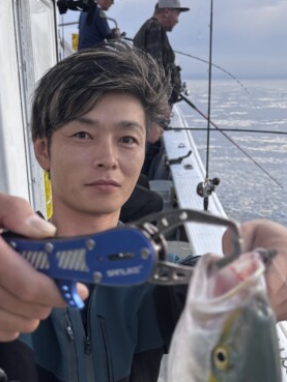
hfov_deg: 27.9
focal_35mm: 52
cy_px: 320
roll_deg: +0.2
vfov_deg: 35.3
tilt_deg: -23.1
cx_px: 102
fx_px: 575
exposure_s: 1/397
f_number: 1.78
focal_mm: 6.76
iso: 80
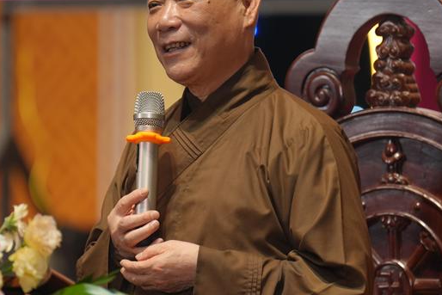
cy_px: 171
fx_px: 5735
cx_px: 155
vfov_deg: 2.9
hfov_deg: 4.4
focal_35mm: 467
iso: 500
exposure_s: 1/100
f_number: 2.8
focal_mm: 200
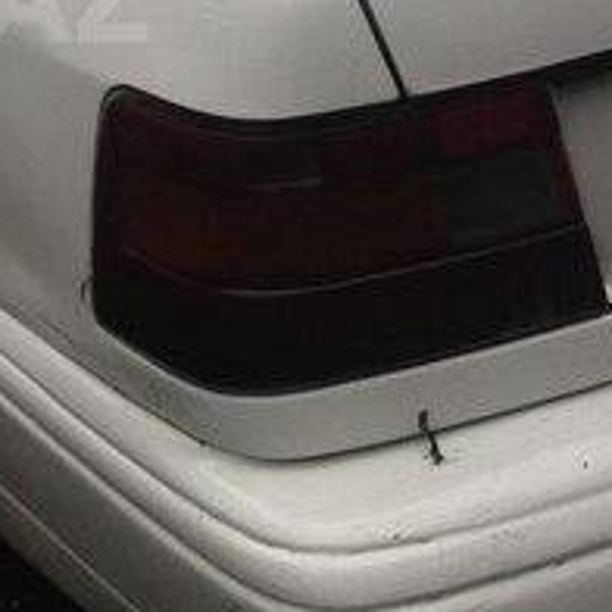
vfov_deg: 17.3
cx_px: -172
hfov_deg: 16.8
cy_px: -5
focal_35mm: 98
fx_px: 1960
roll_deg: +10.7
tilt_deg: -22.7
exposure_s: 1/60
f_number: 2.4
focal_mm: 4.12
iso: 64
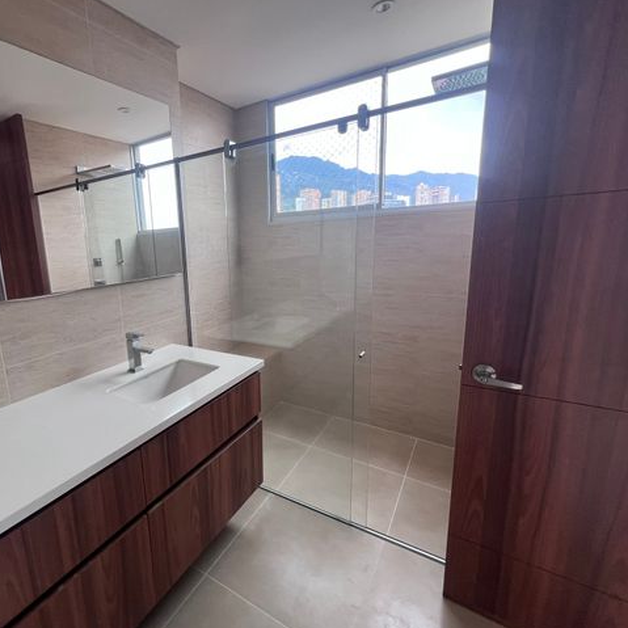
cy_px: 313
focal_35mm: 16
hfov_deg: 85.4
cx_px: 227
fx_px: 328
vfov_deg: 87.4
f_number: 1.8
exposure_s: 1/120
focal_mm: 1.57
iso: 100
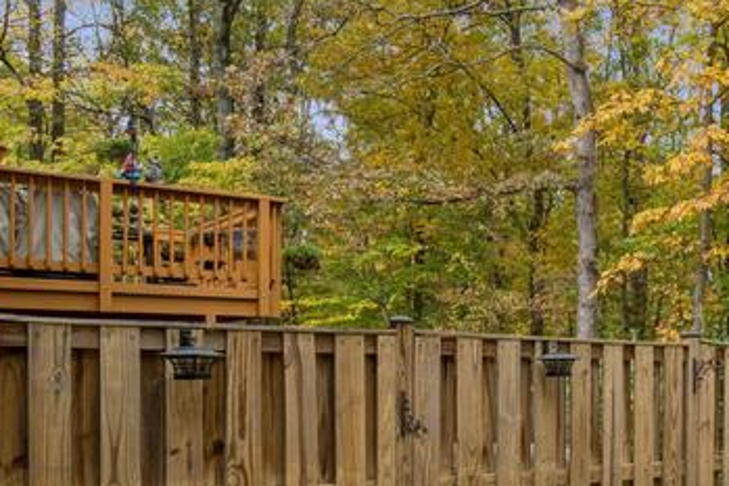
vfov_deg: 29.6
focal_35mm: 44
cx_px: 712
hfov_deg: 39.7
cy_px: 408
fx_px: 891
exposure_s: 1/50
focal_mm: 10
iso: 200
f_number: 10
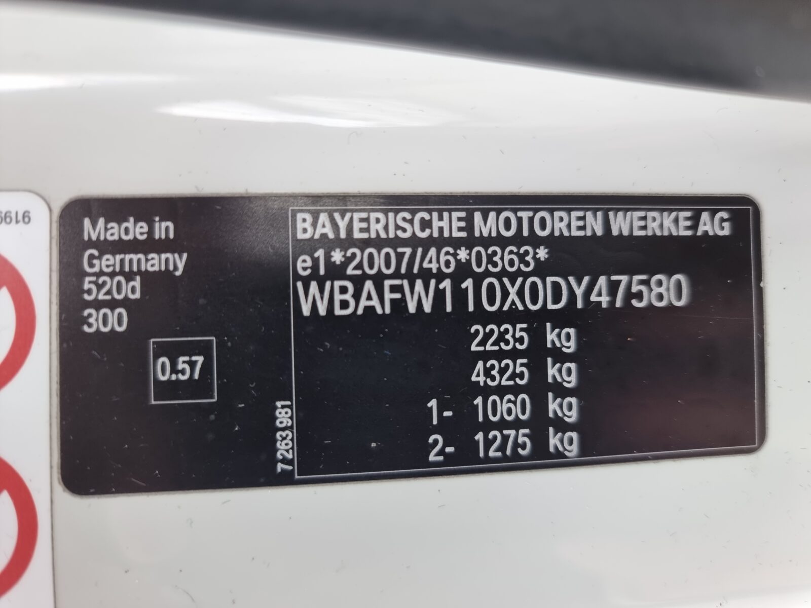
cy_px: 304
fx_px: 562
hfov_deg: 71.6
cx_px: 406
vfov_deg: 56.8
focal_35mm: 24
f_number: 1.8
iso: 80
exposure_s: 1/100
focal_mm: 6.7
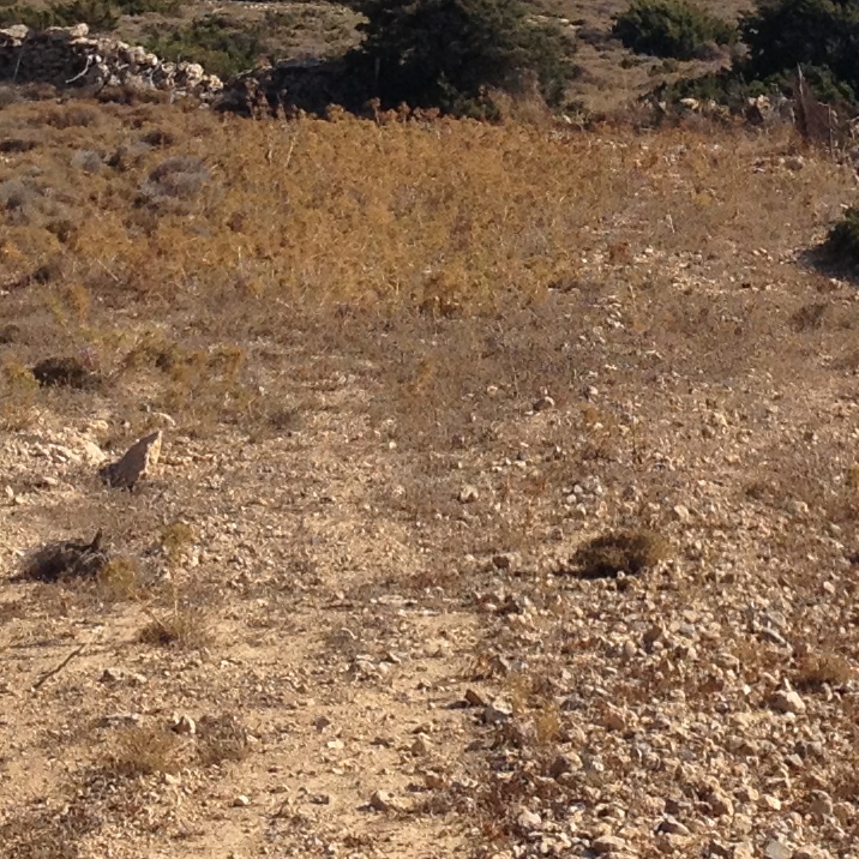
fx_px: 3959
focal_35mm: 141
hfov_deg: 12.3
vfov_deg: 12.2
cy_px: -79
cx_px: 765
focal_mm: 4.28
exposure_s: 1/2404
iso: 50
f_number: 2.4
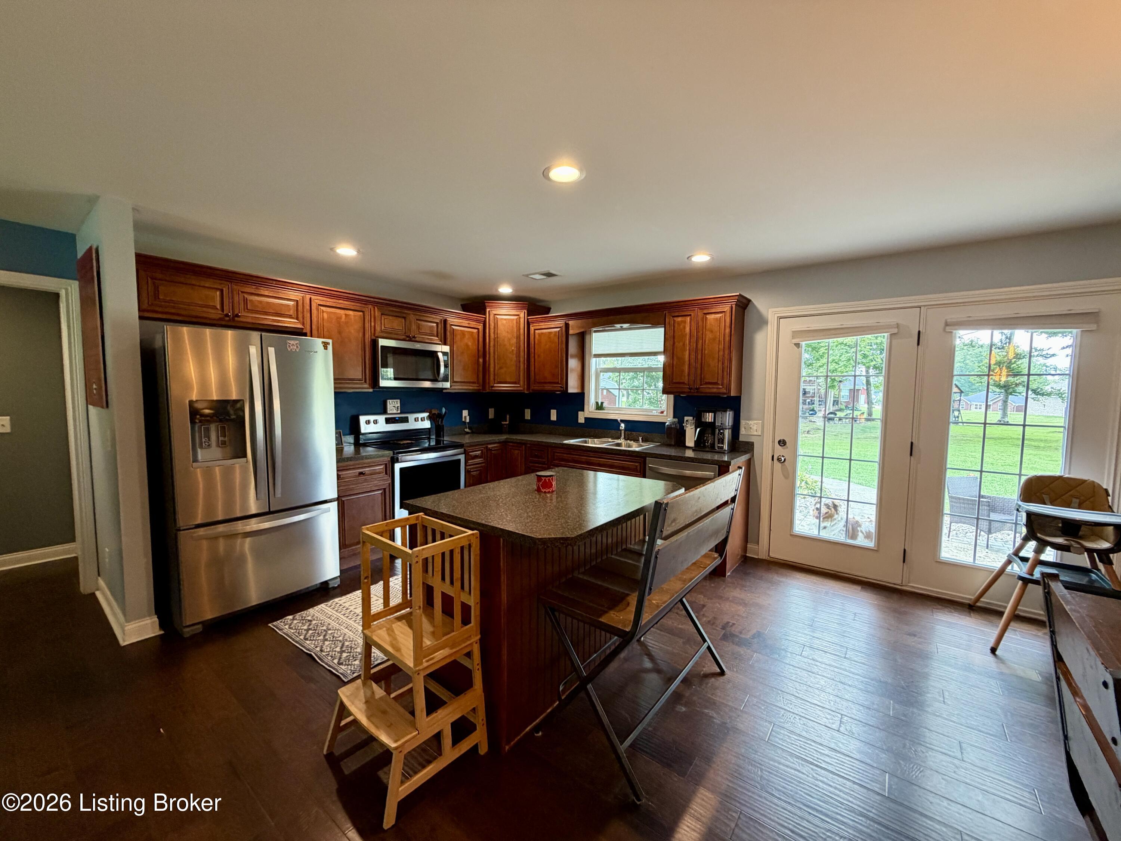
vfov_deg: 85.7
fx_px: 453
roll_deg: +1.0
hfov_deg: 102.1
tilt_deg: -4.3
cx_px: 560
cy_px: 420
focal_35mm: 14
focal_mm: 2.22
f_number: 2.2
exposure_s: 1/60
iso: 200
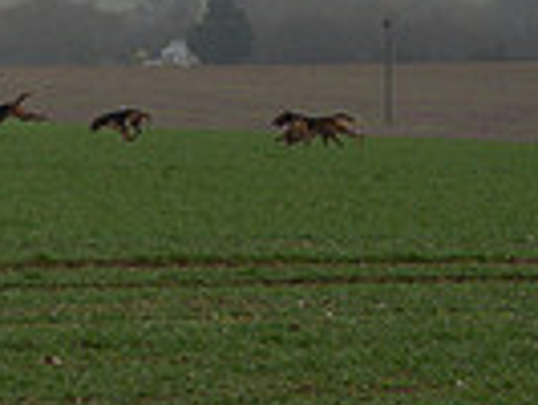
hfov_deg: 4.6
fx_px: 6642
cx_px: -582
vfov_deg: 3.5
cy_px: -117
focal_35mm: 427
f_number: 7.1
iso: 1600
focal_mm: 102
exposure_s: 1/800
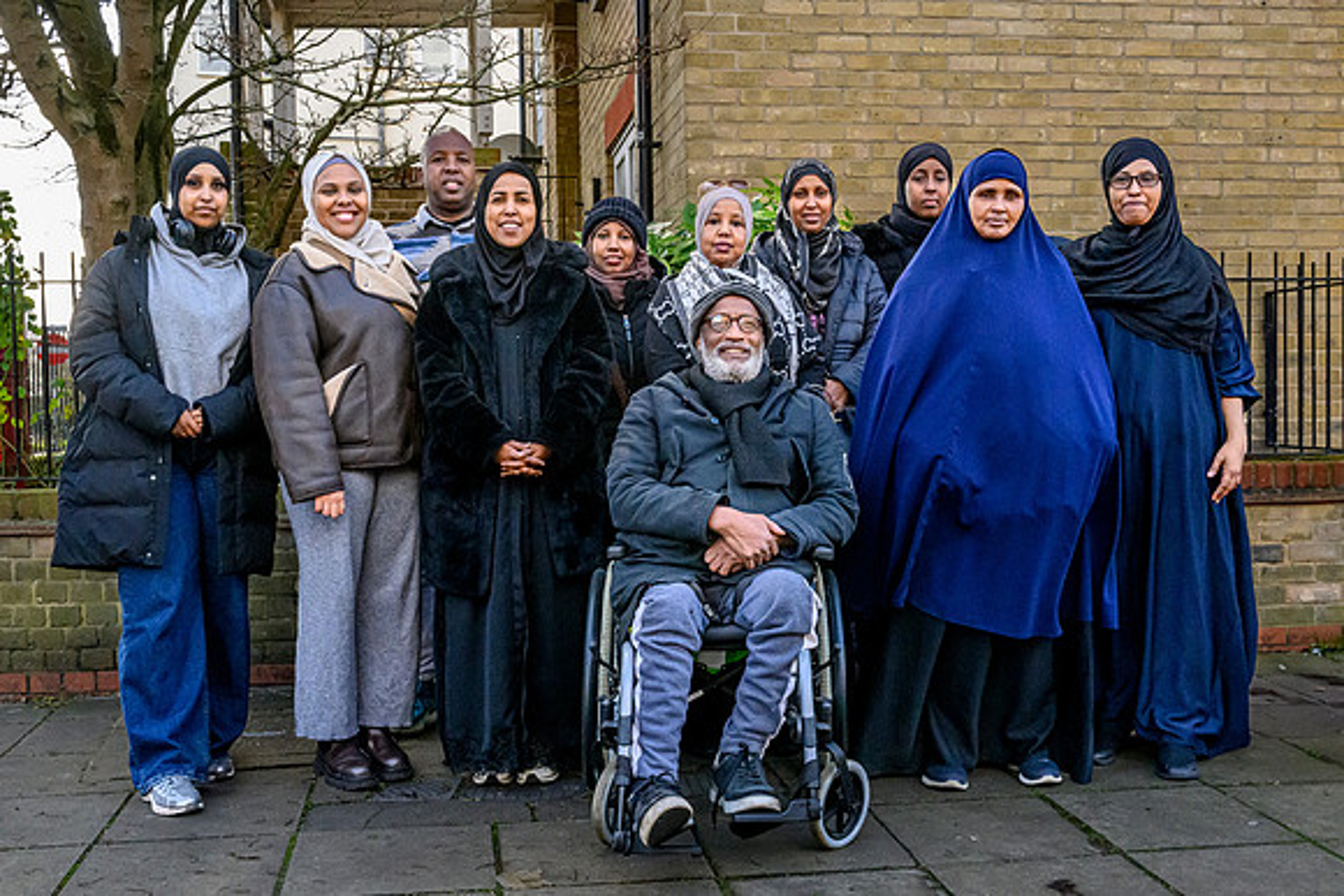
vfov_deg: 35.2
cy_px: 431
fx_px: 1412
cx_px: 643
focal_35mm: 38
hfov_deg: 50.9
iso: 10000
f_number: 10
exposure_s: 1/800
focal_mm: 35
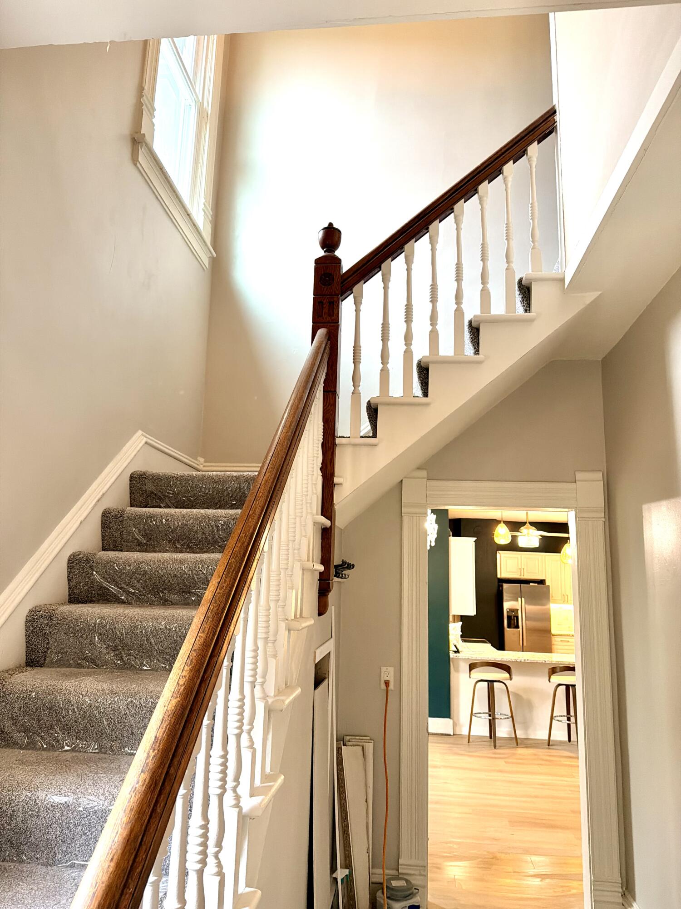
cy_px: 454
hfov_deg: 56.8
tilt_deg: +11.2
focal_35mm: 24
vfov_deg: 71.6
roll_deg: -1.4
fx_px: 630
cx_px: 340
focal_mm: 6.76
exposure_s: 1/60
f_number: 1.78
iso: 320
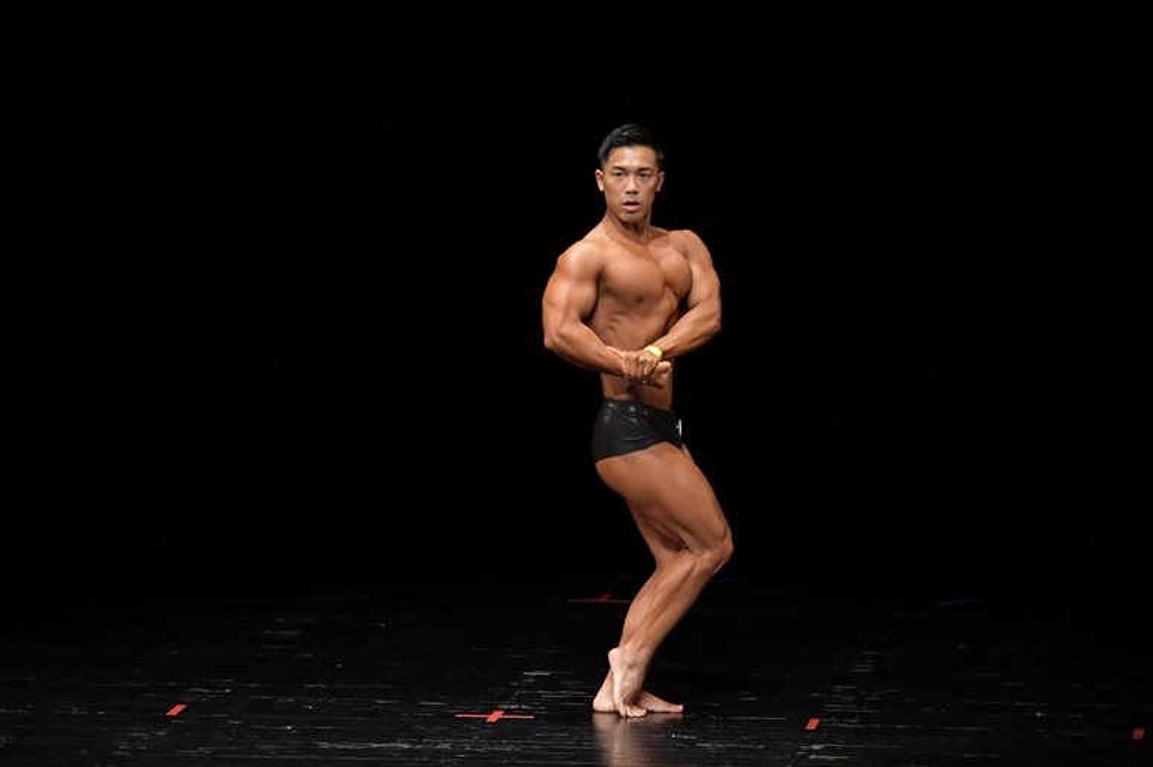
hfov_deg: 8.1
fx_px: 8163
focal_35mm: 255
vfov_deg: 5.4
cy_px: 384
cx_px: 576
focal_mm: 170
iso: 3200
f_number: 5.6
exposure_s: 1/400
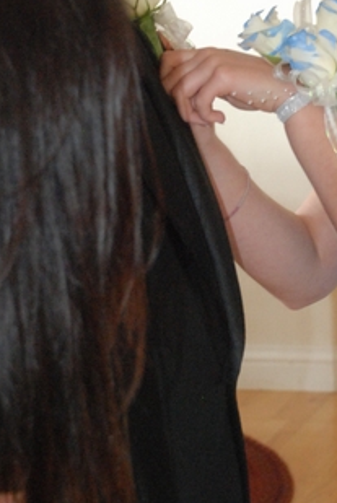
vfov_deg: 11.3
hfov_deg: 7.6
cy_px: 145
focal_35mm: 182
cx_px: 285
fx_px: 2547
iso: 1600
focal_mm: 50
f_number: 5.6
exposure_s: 1/60
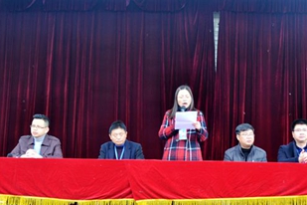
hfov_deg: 29.5
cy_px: 116
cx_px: 204
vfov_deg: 20.0
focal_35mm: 68
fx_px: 580
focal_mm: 28
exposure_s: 1/25
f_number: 4.5
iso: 400
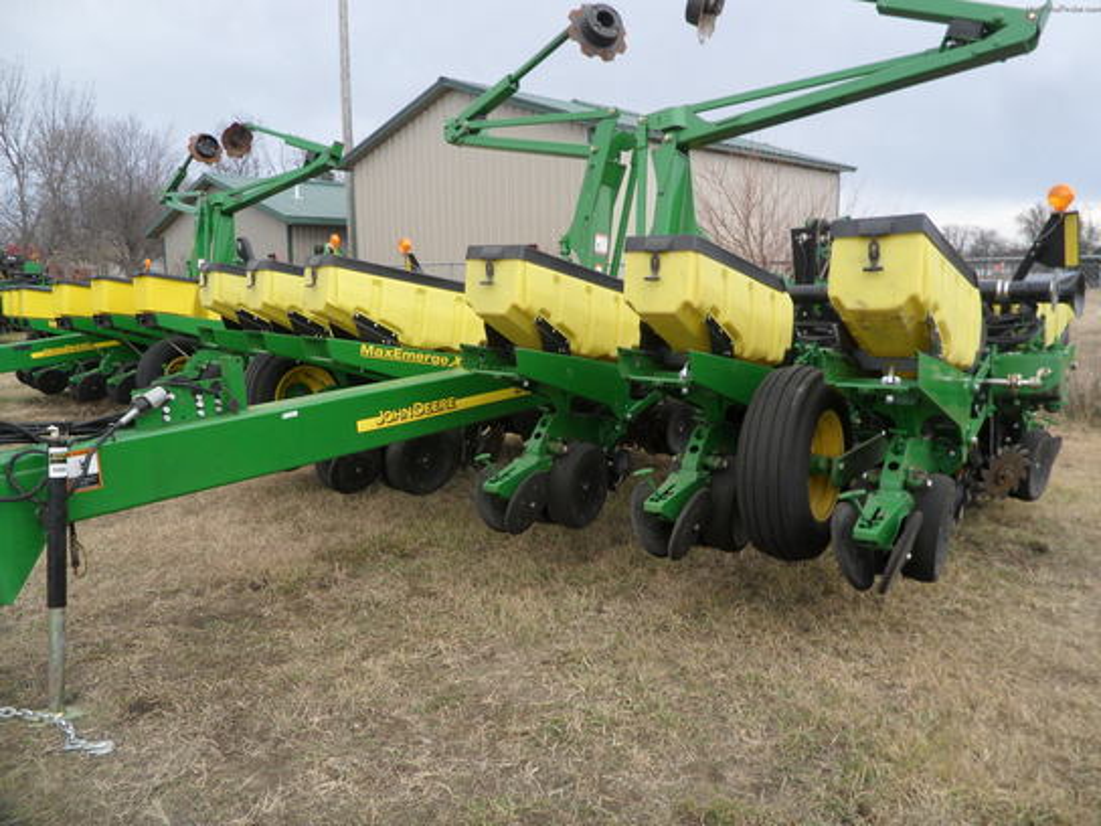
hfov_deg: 65.3
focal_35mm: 27
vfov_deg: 51.4
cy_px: 413
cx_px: 550
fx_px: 859
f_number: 3.5
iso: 120
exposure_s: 1/45
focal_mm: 4.9
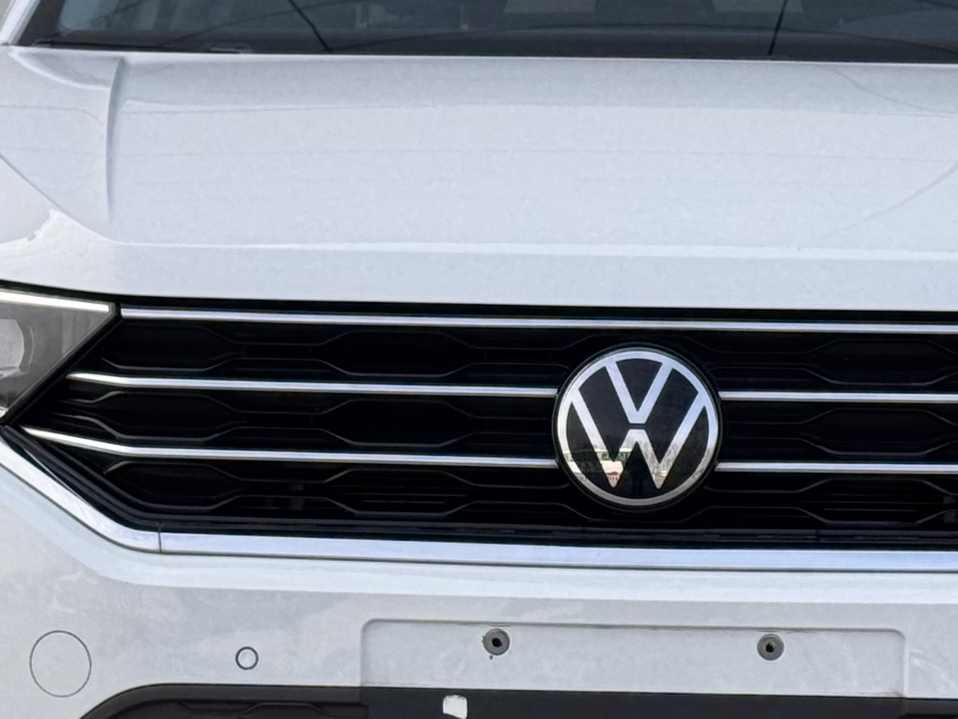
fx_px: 3958
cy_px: 264
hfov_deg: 13.8
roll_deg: +0.2
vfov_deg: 10.4
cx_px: 574
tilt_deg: +0.5
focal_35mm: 143
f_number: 1.78
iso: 64
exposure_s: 1/2415
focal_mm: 6.76
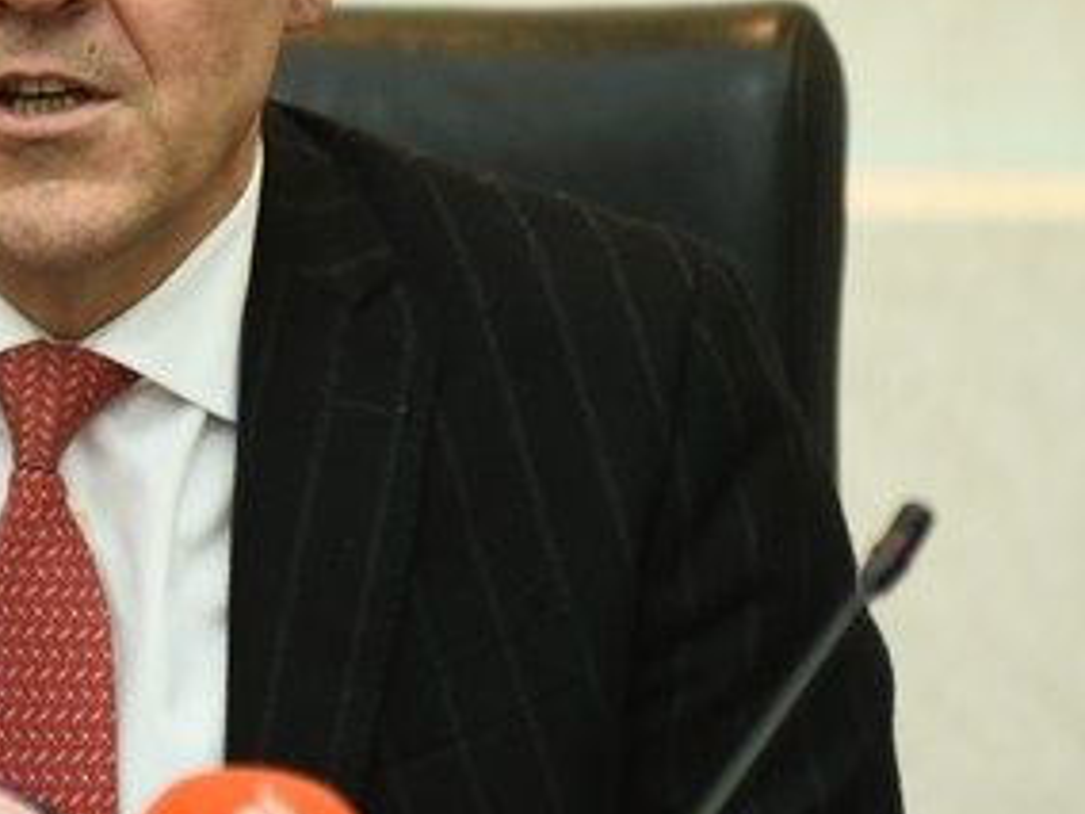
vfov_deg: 2.6
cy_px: 332
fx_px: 17897
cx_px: 103
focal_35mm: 571
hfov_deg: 3.5
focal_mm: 200
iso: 2000
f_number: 2.8
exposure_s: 1/125
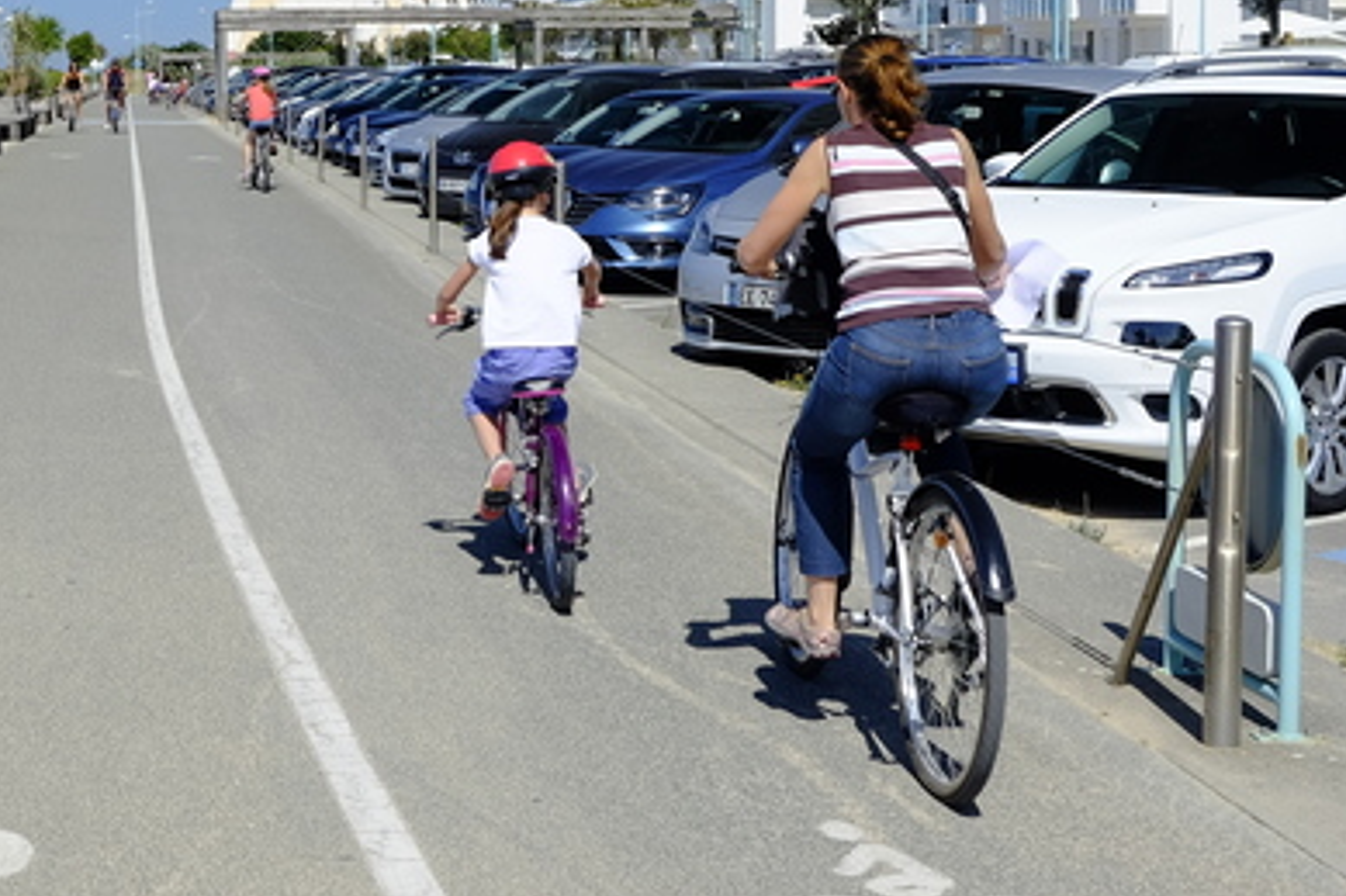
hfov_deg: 26.9
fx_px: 2691
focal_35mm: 72
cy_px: 161
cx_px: 83
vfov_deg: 18.7
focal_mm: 23
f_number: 8
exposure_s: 1/250
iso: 400
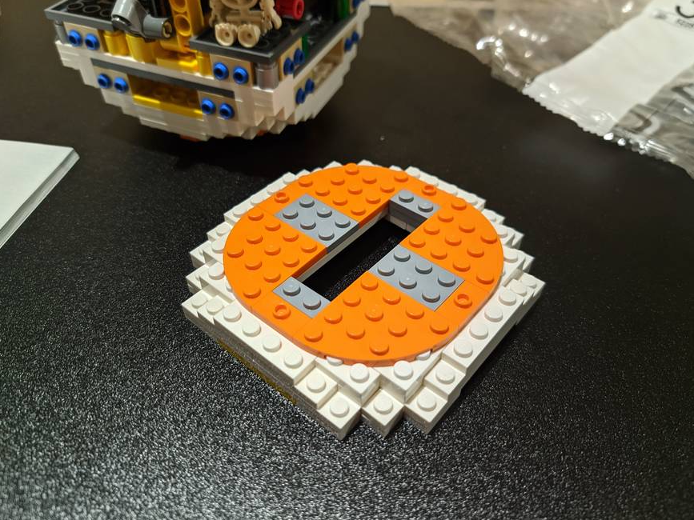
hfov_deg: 65.3
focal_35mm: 27
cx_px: 345
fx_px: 541
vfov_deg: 51.3
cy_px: 268
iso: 853
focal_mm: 4.75
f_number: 1.65
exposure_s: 1/25
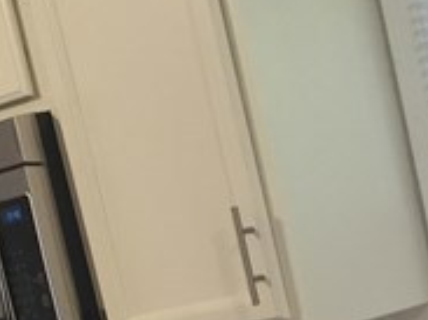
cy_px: 568
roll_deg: +13.8
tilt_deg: -9.1
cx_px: 276
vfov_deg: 8.8
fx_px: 2002
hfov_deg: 12.2
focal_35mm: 162
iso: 64
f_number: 2.2
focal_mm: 4.15
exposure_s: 1/30
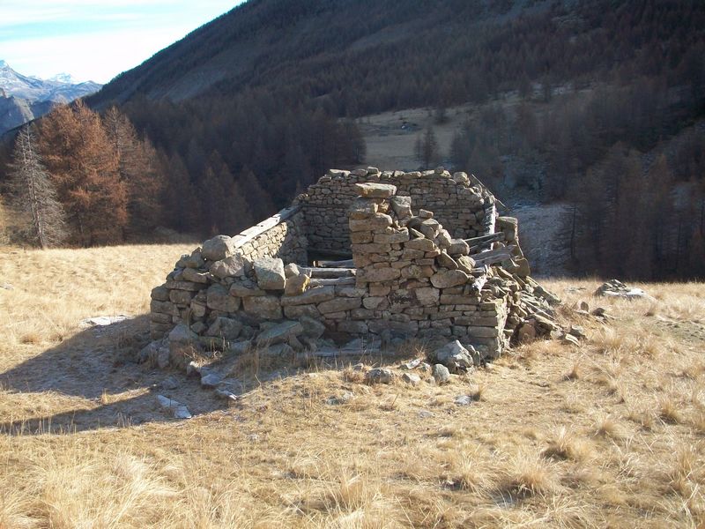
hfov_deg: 54.0
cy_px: 264
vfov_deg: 41.8
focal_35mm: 34
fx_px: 692
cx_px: 352
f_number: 2.8
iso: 80
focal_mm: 5.7
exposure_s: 1/500
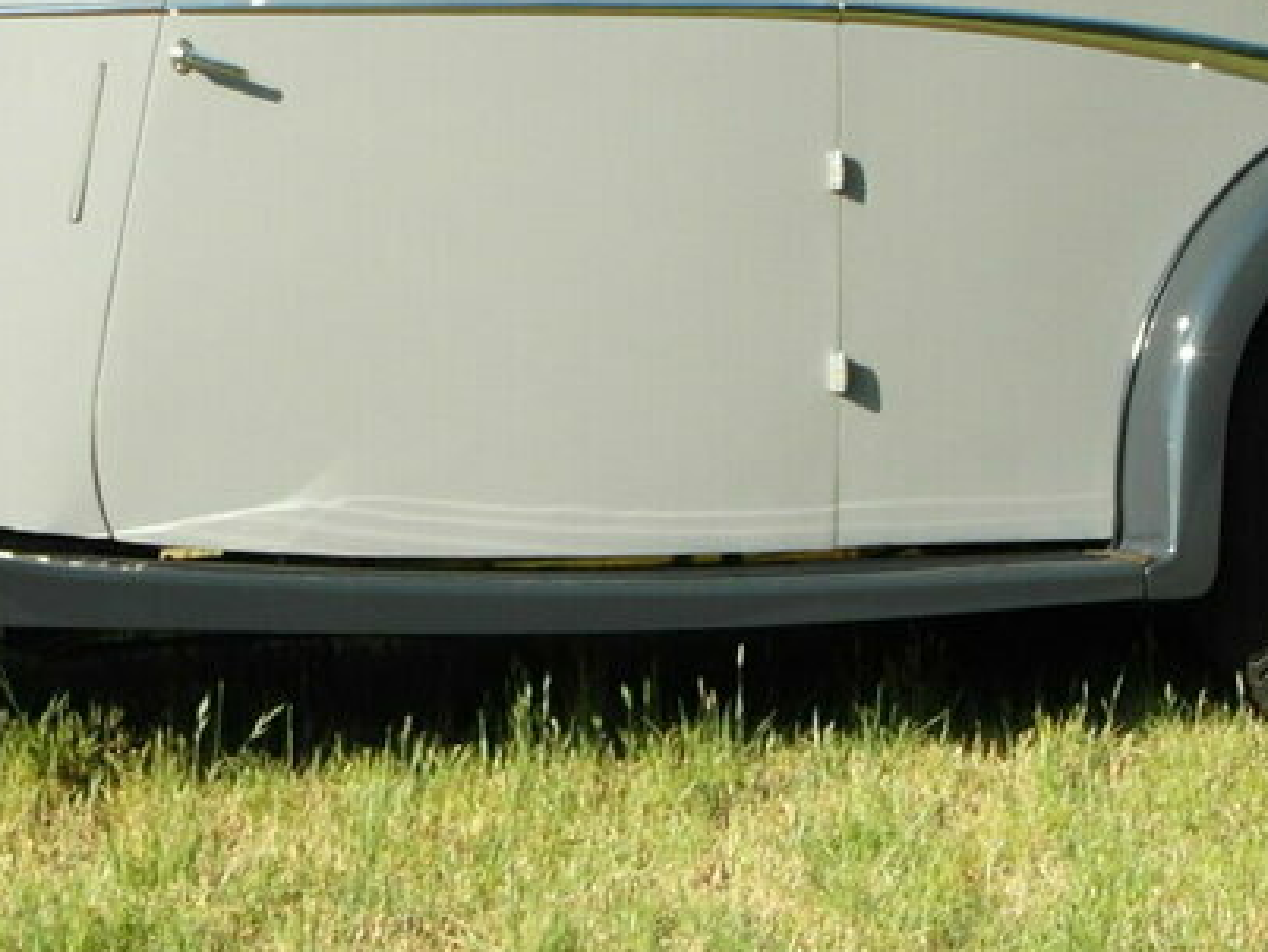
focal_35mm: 191
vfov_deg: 7.8
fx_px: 7001
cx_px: 249
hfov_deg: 10.3
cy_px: 139
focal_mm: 11.4
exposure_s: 1/350
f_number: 4
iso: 100
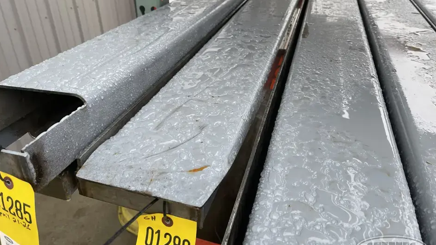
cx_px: 215
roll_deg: +2.6
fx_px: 335
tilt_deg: -26.6
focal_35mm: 29
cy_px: 100
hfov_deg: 66.1
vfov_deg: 40.0
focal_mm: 5.1
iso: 50
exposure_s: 1/121
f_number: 1.6
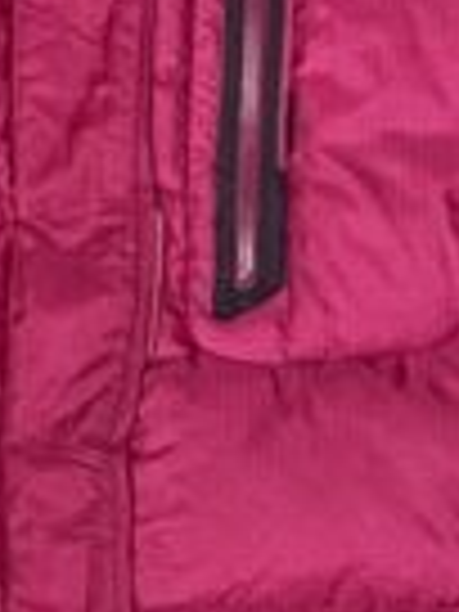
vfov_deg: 19.2
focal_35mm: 102
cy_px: 380
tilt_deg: -88.5
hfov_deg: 14.4
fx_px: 1803
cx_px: 108
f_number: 1.6
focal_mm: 4.2
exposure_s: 1/50
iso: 250
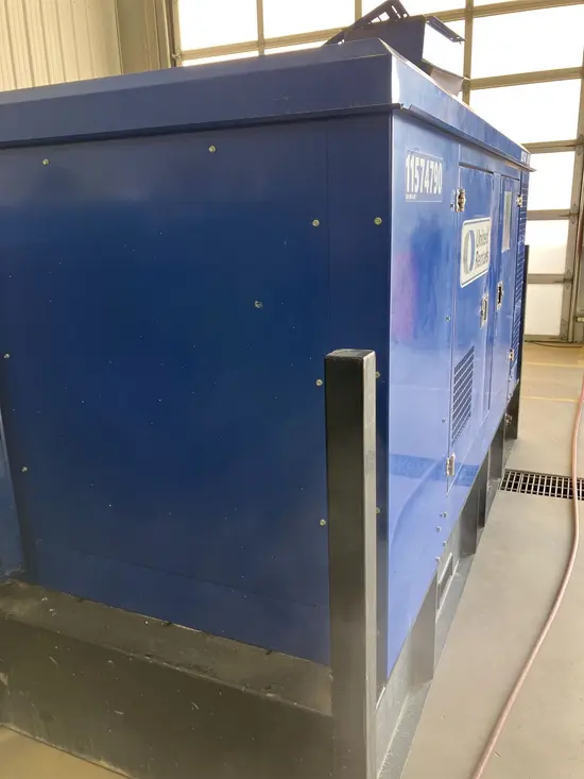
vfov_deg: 63.4
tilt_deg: -14.5
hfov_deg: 49.8
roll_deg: +2.0
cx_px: 292
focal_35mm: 28
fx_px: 630
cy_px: 390
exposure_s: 1/60
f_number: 1.8
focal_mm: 3.99
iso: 80
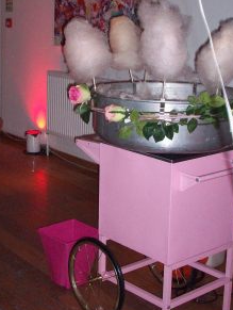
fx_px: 582
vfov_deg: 29.7
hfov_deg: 22.5
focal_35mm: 65
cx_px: 77
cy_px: 117
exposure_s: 1/64
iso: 200
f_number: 2.8
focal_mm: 6.2
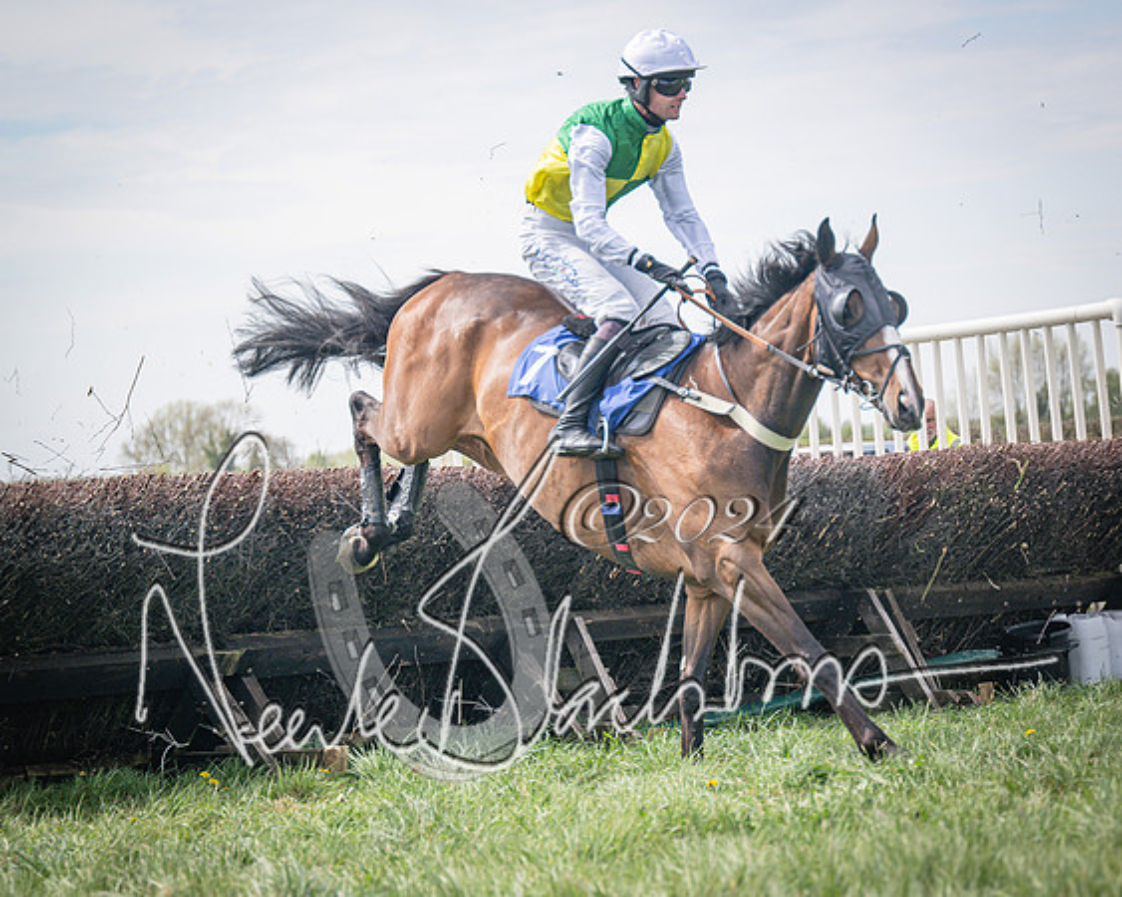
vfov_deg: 11.3
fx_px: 4541
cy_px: 432
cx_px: 709
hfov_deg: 14.1
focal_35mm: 137
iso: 200
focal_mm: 98
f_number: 4
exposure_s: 1/2500
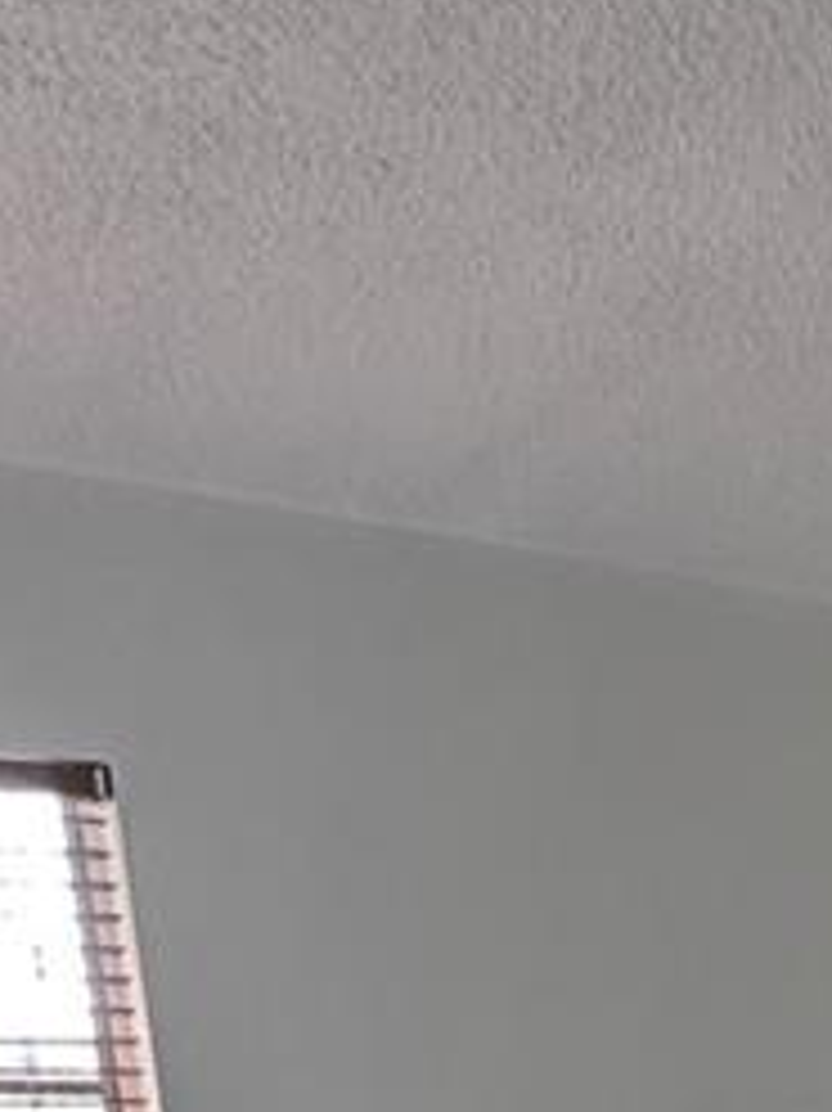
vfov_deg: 21.6
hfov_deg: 19.1
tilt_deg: -16.1
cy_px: 1846
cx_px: 1223
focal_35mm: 68
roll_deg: +0.8
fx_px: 2181
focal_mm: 2.22
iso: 200
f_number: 2.2
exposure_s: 1/60
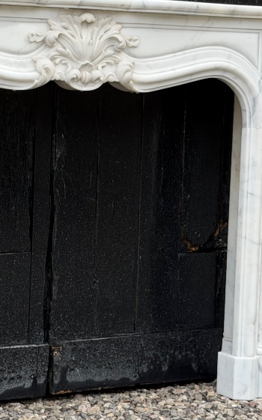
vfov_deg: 19.1
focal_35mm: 109
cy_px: 220
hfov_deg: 12.0
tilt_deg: -7.1
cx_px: 50
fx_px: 1245
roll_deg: -2.6
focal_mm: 6.76
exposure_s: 1/939
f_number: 1.78
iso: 64
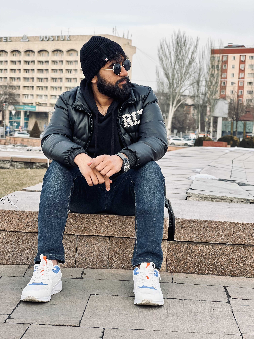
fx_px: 753
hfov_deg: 19.1
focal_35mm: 77
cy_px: 170
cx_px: 127
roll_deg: -3.1
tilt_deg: -2.3
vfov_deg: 25.3
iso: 20
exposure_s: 1/126
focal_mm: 9
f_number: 2.8
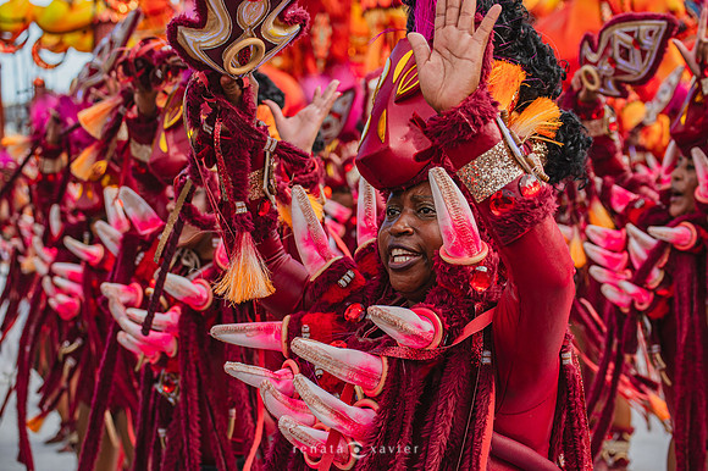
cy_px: 236
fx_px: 1376
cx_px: 354
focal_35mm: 70
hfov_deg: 28.9
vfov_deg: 19.4
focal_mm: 70
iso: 640
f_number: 5.6
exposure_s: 1/1600
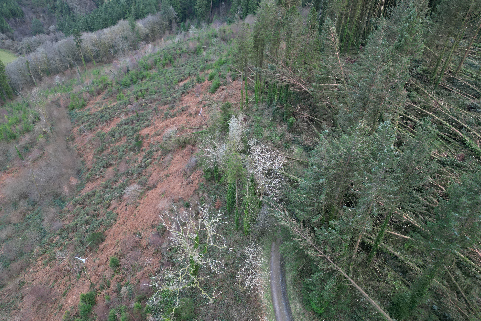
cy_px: 144
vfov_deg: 51.2
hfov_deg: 71.5
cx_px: 240
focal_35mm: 25
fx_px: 334
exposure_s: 1/15
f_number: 1.7
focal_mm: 6.72
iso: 110
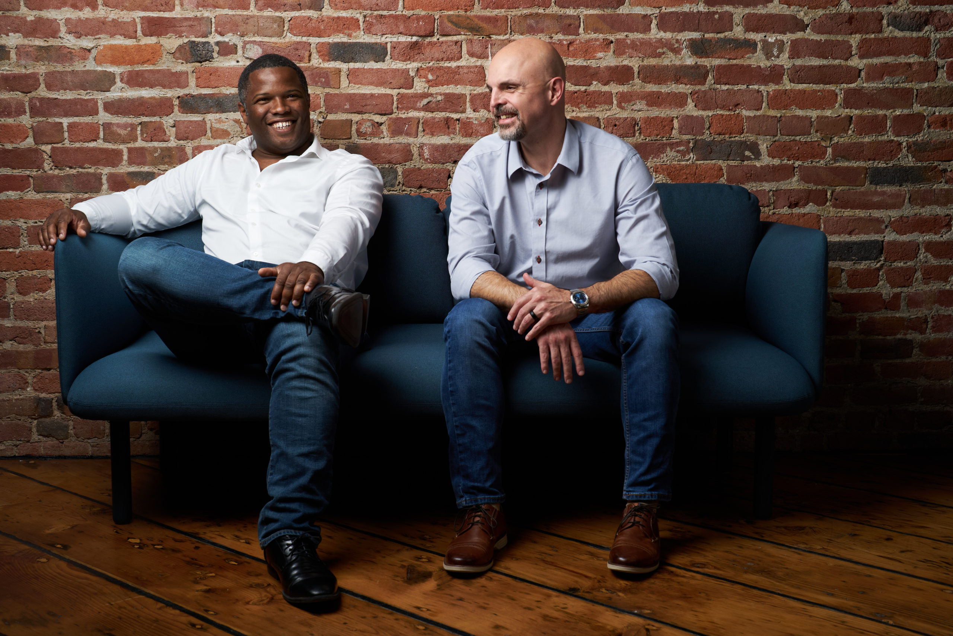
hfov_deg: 39.6
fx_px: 1324
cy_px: 318
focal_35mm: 50
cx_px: 476
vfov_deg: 27.0
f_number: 8
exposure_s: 1/125
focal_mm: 50
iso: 100
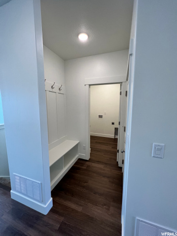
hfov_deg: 89.9
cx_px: 88
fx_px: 89
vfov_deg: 106.2
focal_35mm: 13
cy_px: 118
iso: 125
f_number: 1.8
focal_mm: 1.57
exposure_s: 1/120
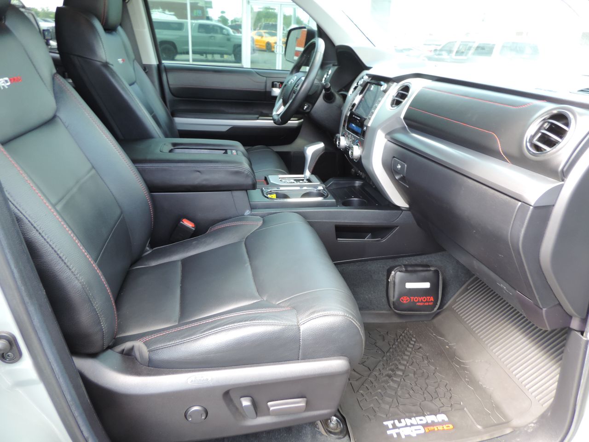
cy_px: 221
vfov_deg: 56.8
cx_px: 294
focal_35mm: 24
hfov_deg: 71.6
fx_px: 408
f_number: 3
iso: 140
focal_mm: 4.3
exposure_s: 1/30
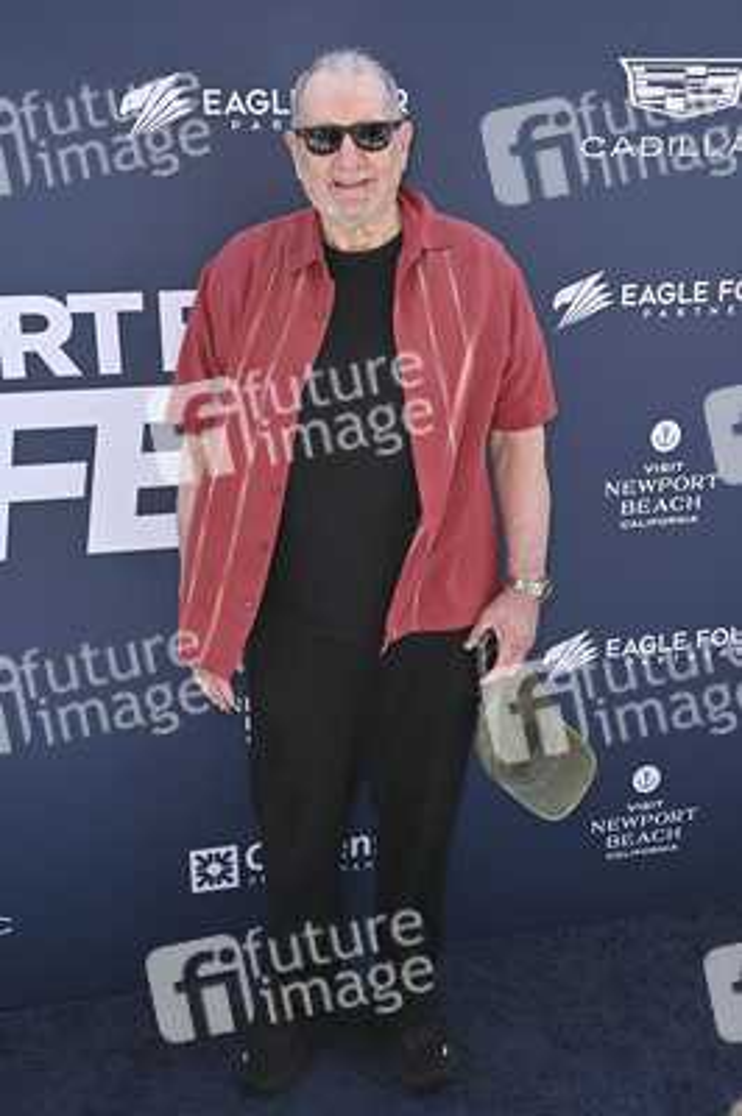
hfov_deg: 36.8
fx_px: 1115
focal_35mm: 36
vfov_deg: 53.2
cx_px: 371
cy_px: 558
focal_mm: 24
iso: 400
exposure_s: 1/320
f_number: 7.1
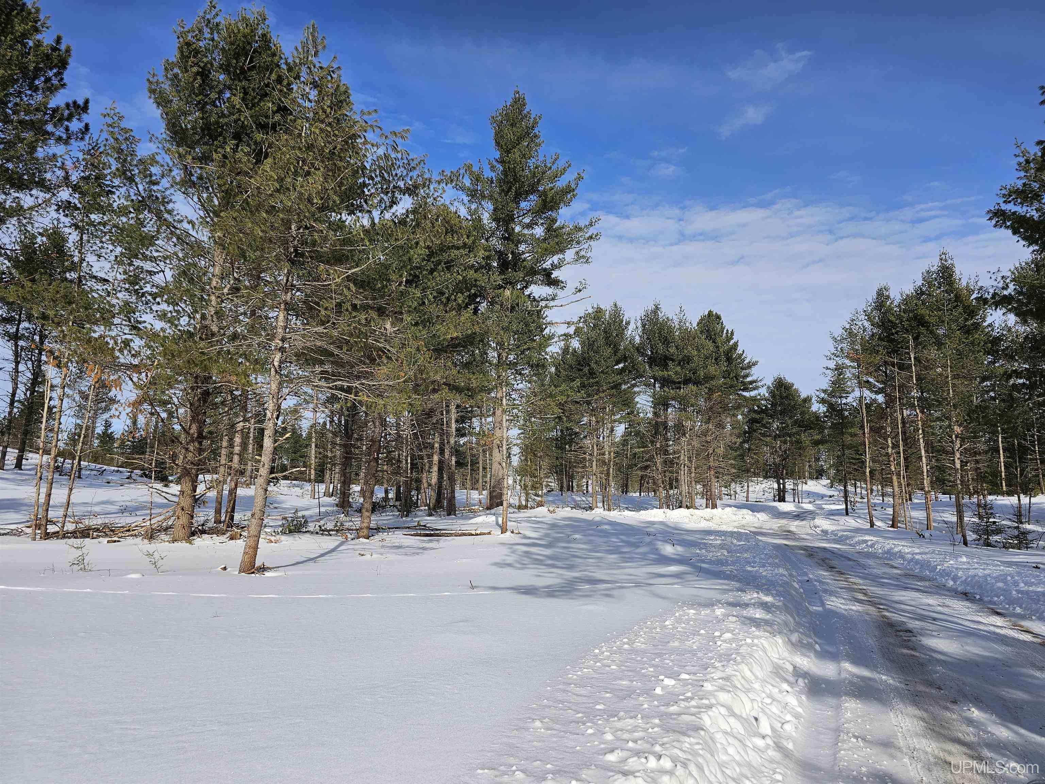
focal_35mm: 23
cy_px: 392
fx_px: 694
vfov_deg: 58.9
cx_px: 522
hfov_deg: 73.9
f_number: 1.7
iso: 10
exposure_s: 1/989
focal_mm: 6.3
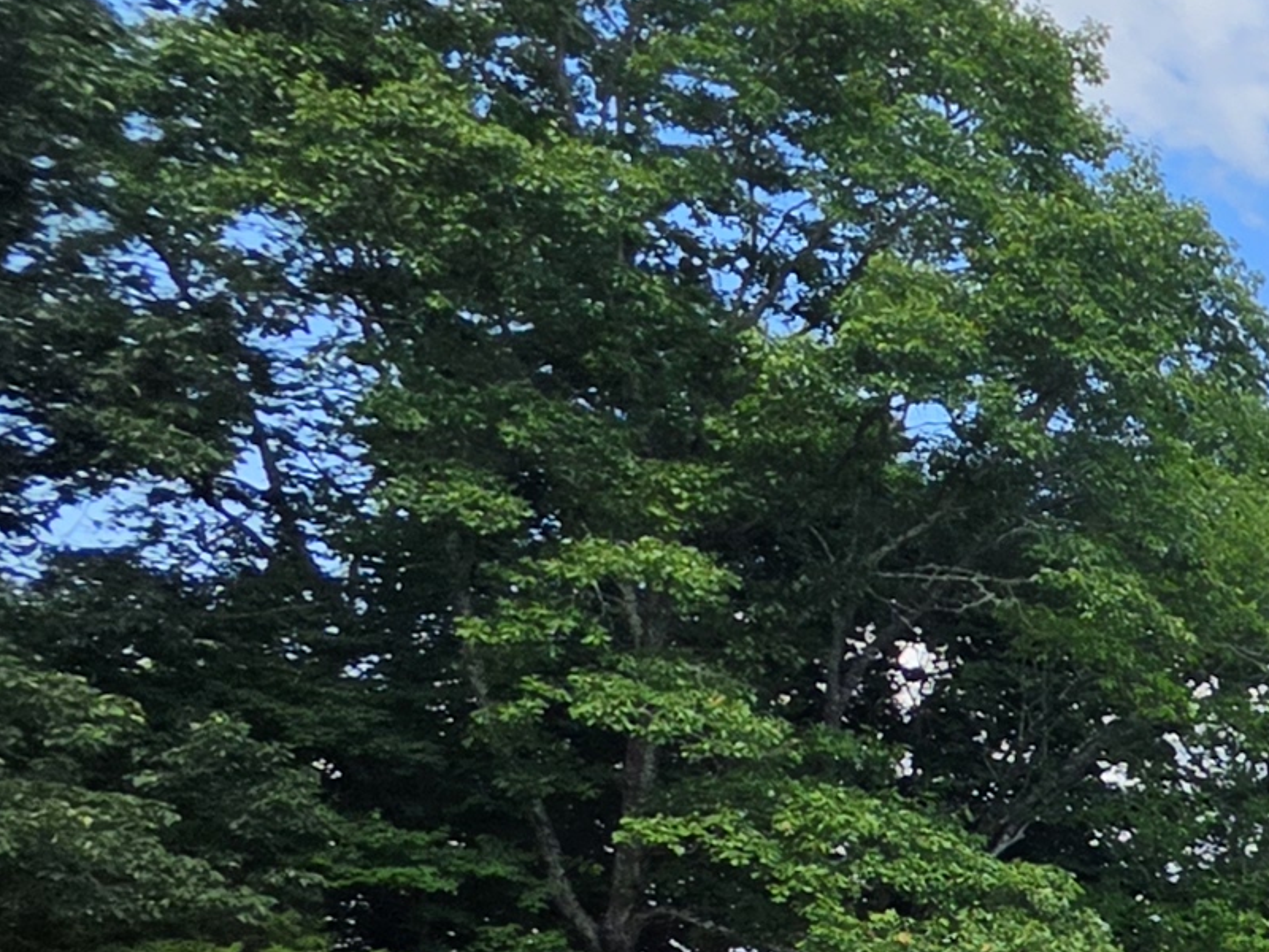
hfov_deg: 15.5
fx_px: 2383
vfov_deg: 21.5
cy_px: 1027
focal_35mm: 65
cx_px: 3014
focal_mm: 2.2
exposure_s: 1/1347
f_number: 1.9
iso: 32
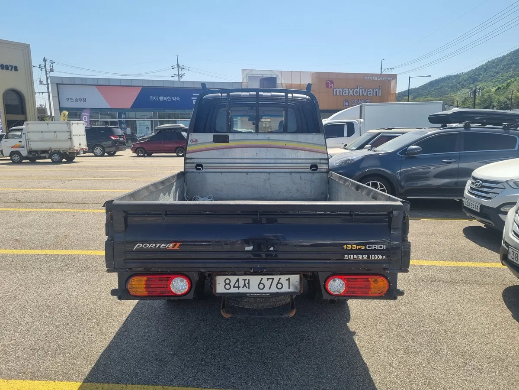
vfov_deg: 53.1
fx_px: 390
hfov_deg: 67.3
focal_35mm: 26
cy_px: 195
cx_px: 260
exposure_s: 1/2528
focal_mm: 5.4
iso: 50
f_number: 1.8
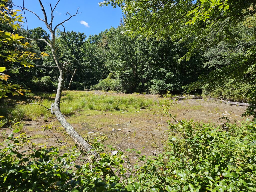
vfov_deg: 58.9
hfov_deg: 73.9
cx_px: 128
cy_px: 96
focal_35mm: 23
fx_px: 170
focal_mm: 5.4
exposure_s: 1/1120
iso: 25
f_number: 1.8
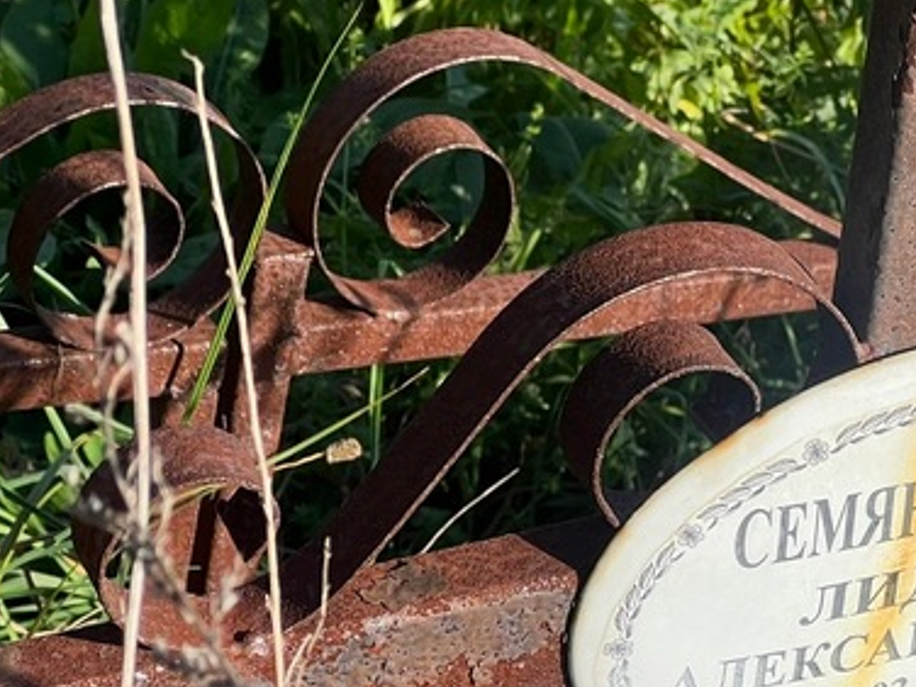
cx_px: 938
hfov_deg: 11.9
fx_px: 4340
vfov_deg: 9.0
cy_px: 721
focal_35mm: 164
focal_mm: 9
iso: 32
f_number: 2.8
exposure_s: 1/263
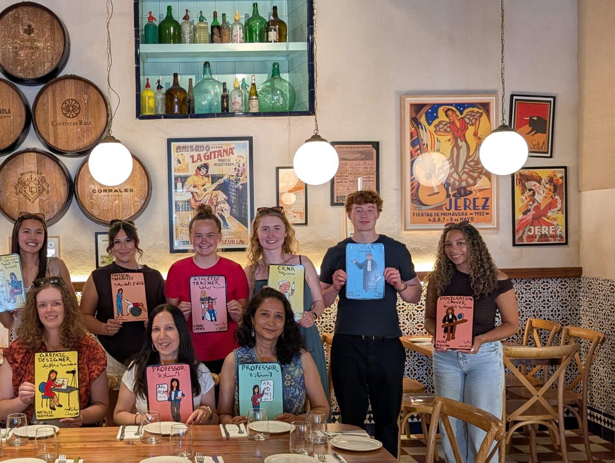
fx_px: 747
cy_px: 253
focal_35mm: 42
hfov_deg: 43.1
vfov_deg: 34.4
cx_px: 144
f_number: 1.68
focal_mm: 6.9
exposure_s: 1/50
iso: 115
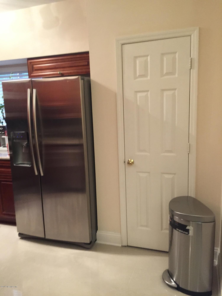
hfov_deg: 48.2
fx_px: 248
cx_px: 111
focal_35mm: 29
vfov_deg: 61.7
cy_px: 148
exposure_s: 1/24
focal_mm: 4.15
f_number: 2.2
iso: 250
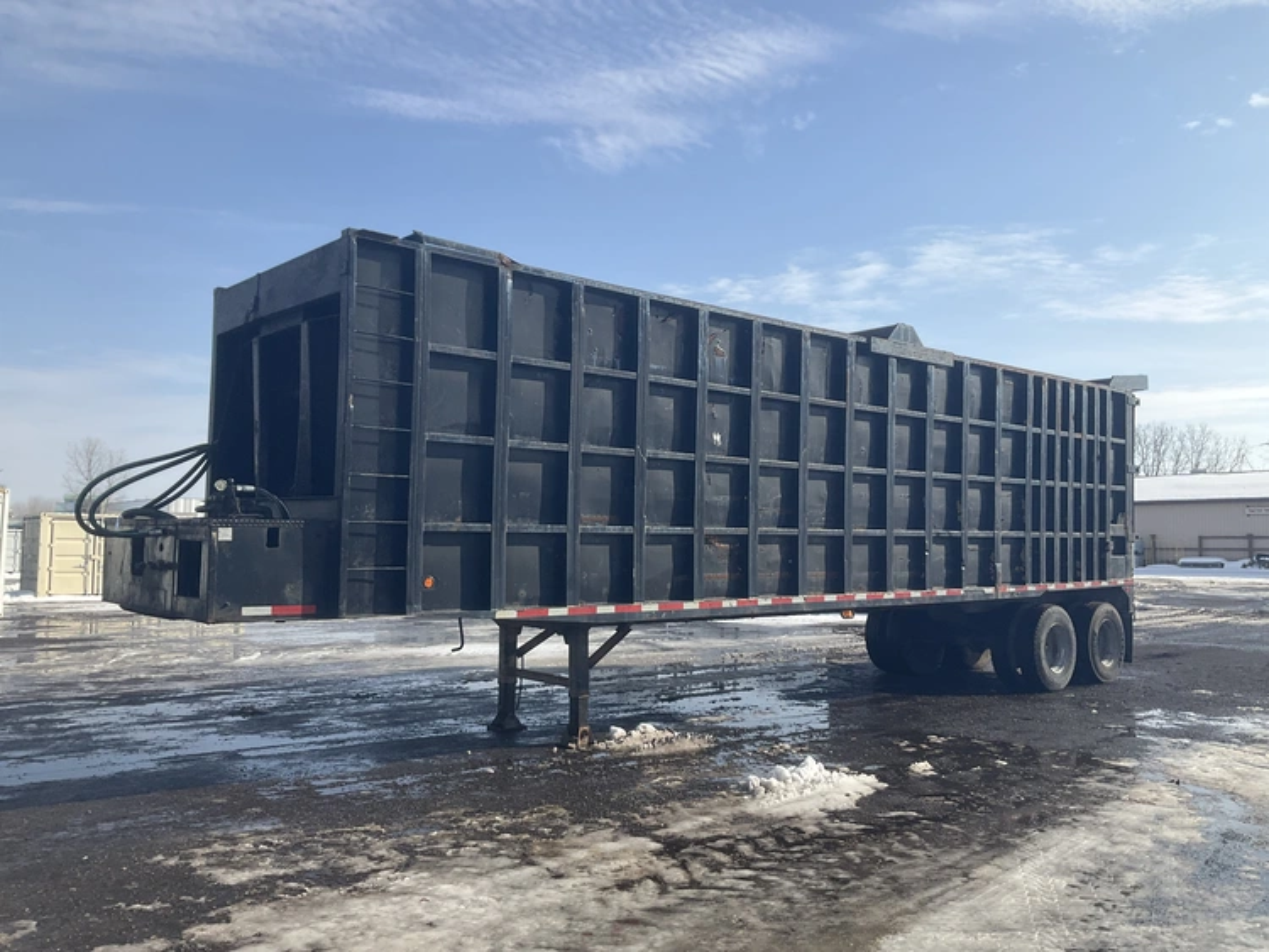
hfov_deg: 61.6
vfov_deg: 48.3
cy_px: 476
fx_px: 1063
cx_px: 634
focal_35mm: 29
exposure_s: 1/2427
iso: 25
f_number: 1.8
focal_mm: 3
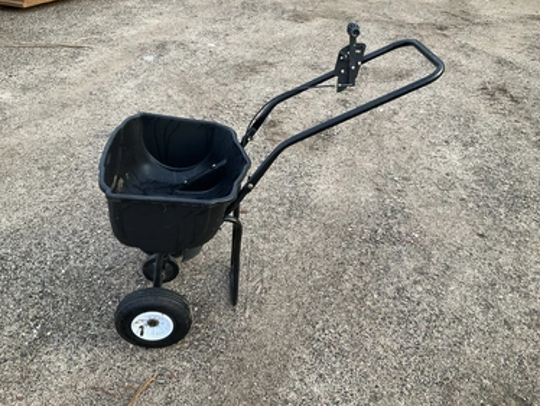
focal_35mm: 31
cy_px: 191
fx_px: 484
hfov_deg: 58.3
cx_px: 277
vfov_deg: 45.5
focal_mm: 3
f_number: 1.8
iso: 64
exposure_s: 1/119
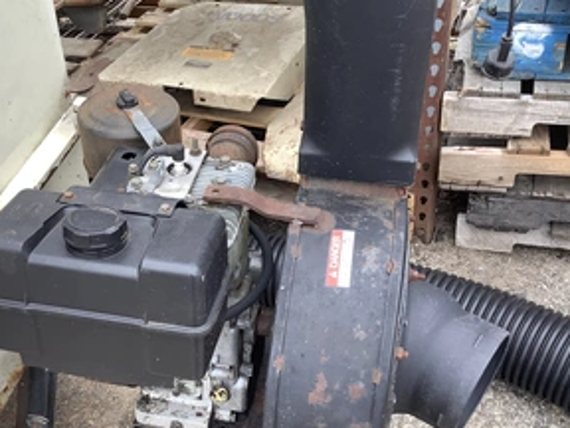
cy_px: 262
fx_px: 708
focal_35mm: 43
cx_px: 251
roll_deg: +11.4
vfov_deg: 33.5
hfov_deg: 43.8
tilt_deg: -40.4
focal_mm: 3.3
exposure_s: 1/120
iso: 32
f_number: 2.4
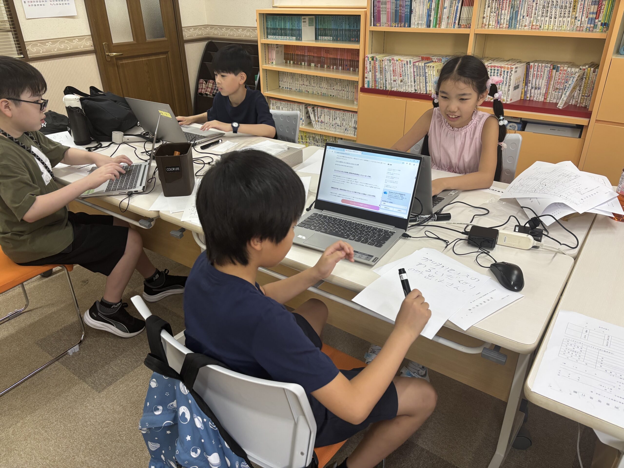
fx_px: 469
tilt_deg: -27.5
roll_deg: +1.2
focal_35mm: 26
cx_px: 312
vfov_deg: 53.1
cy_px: 234
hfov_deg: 67.3
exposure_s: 1/121
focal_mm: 5.96
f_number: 1.6
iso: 125
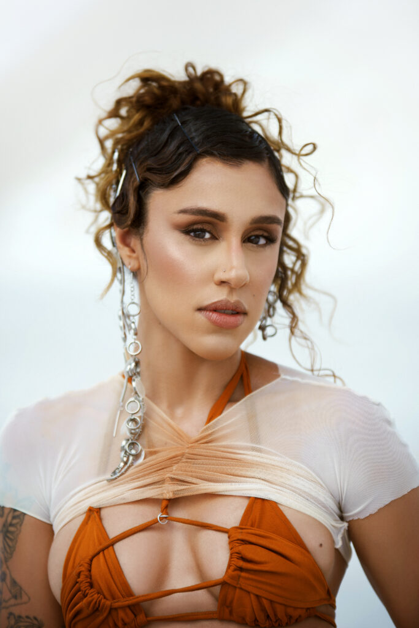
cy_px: 314
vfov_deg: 15.0
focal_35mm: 137
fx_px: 2391
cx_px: 210
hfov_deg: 10.0
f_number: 4
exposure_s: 1/800
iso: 100
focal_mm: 137
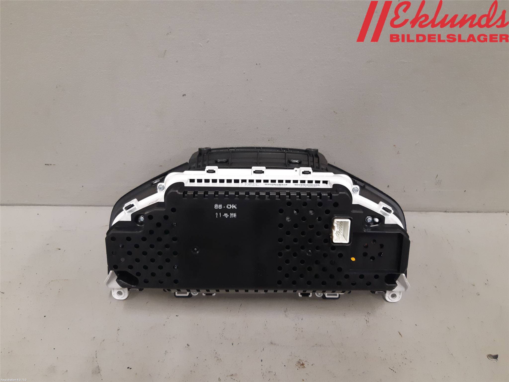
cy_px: 191
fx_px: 382
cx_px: 254
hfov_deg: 67.3
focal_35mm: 26
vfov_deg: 53.1
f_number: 1.7
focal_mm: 3.93
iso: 160
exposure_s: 1/50
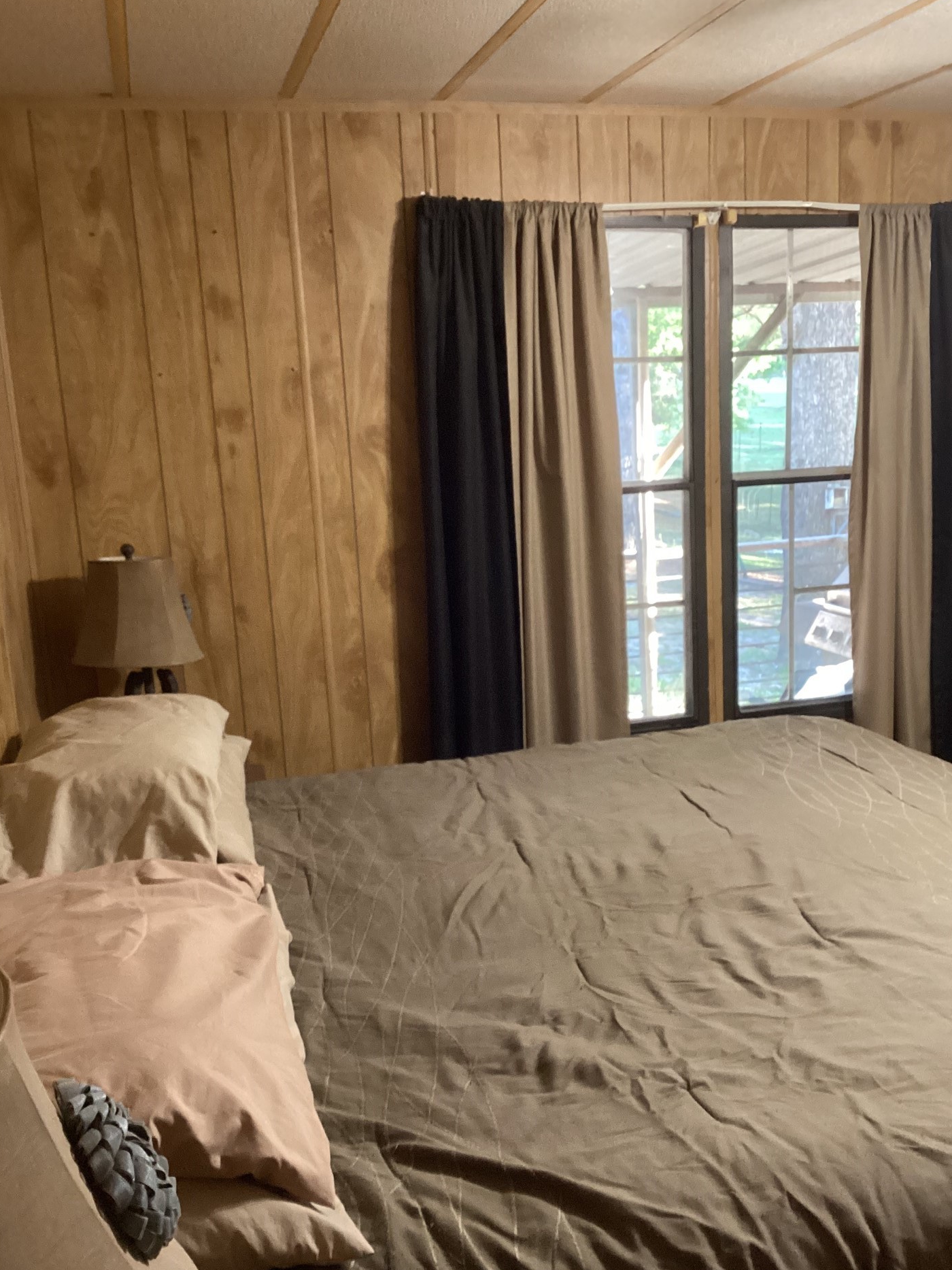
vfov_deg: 53.9
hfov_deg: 41.8
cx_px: 515
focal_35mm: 34
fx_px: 1247
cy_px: 670
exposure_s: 1/60
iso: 320
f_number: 2.4
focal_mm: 3.3
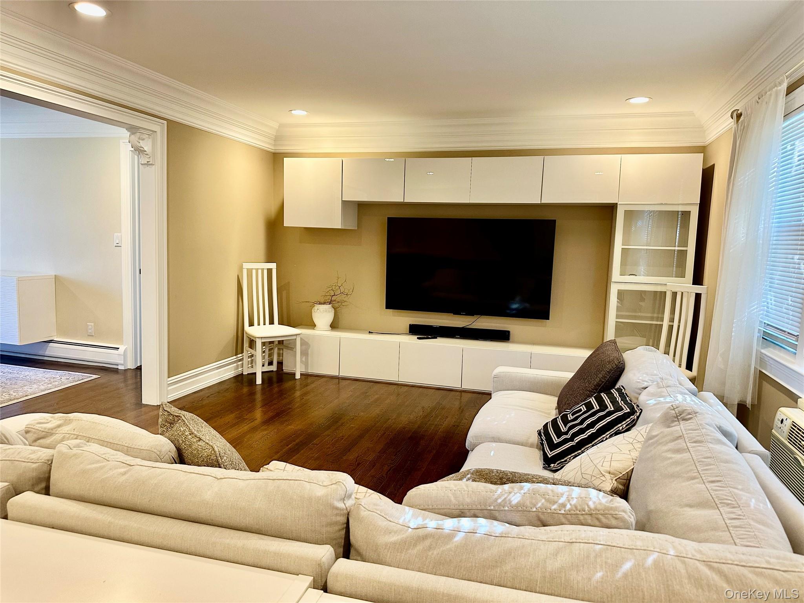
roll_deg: -2.6
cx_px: 402
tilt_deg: -6.9
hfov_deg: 71.6
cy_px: 302
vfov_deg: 56.8
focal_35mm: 24
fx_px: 557
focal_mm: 6.86
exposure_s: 1/120
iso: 200
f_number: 1.78
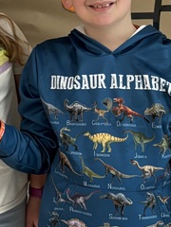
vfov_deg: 17.5
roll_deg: +0.7
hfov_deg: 12.9
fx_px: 731
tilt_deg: -6.9
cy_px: 33
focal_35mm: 111
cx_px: -47
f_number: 1.6
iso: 320
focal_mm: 5.96
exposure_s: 1/60
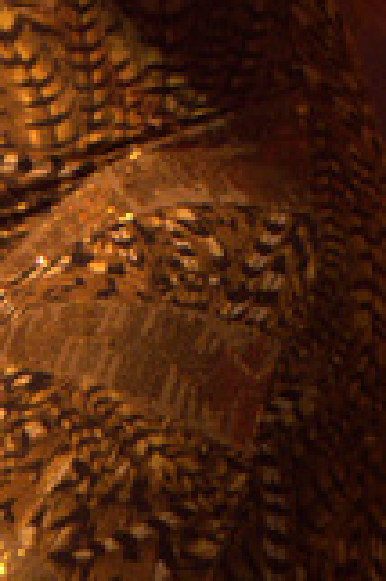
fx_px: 10254
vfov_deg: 3.2
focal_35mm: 636
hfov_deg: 2.2
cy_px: -512
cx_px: -137
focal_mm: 95
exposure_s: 1/100
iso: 2500
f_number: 4
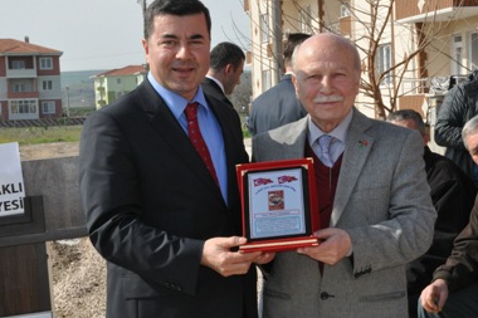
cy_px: 136
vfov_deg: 14.8
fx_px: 1221
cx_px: 279
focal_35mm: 92
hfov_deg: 22.1
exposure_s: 1/200
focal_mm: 52
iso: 1000
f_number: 22
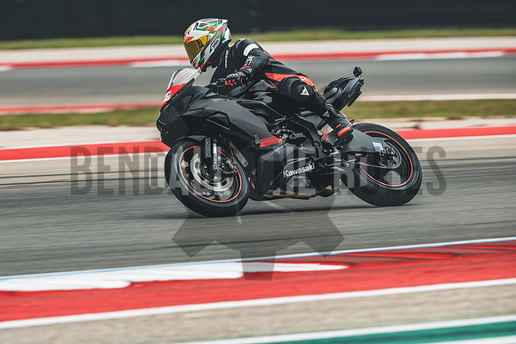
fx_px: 6021
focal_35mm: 420
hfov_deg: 4.9
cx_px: 258
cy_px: 172
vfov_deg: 3.3
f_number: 4.5
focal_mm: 280
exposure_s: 1/320
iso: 160
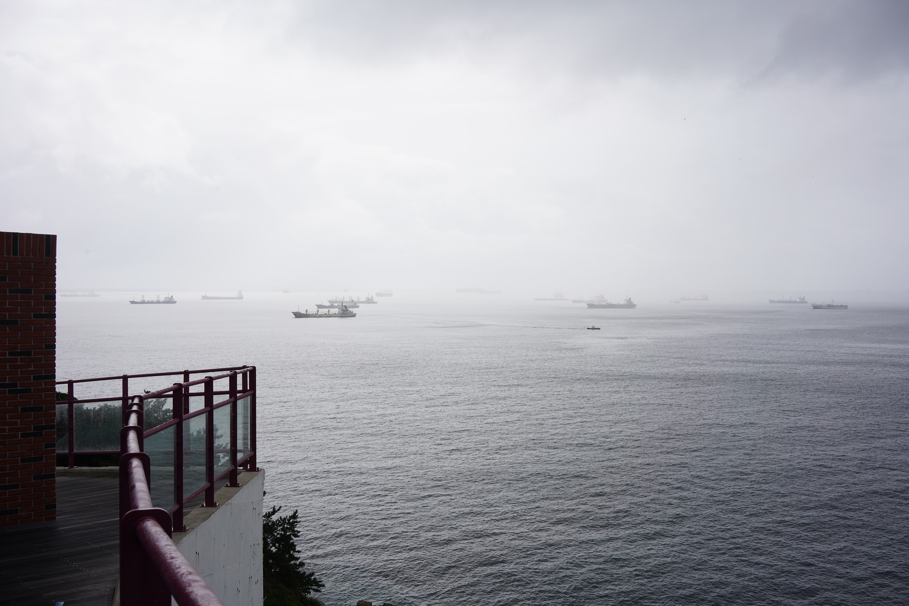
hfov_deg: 54.4
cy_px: 303
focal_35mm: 35
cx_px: 454
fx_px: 884
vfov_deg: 37.9
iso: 100
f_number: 14
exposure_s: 1/80
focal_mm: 35
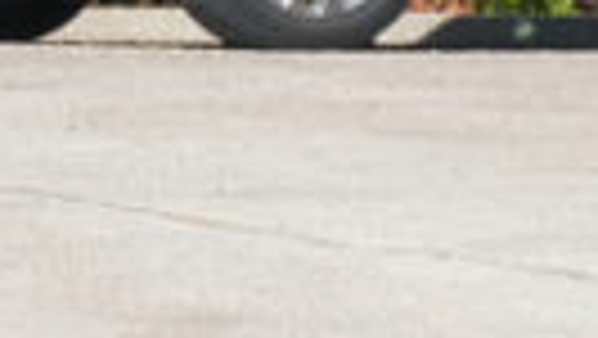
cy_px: -421
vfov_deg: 2.2
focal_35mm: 548
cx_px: -1700
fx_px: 8695
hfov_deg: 3.7
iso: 160
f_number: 9
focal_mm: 45
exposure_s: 1/180
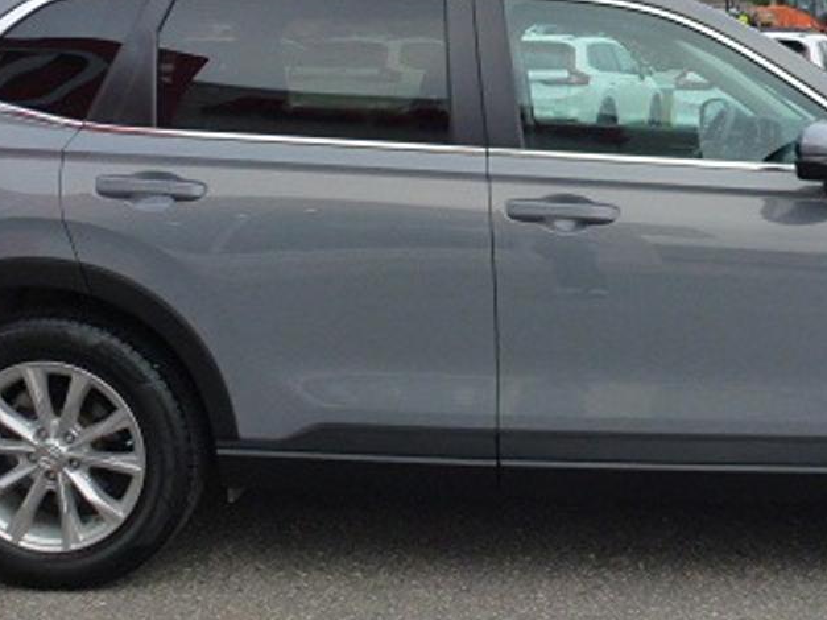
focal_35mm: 49
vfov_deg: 29.4
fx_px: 1170
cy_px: 201
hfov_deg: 38.4
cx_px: 557
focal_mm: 4.3
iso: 160
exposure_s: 1/200
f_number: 4
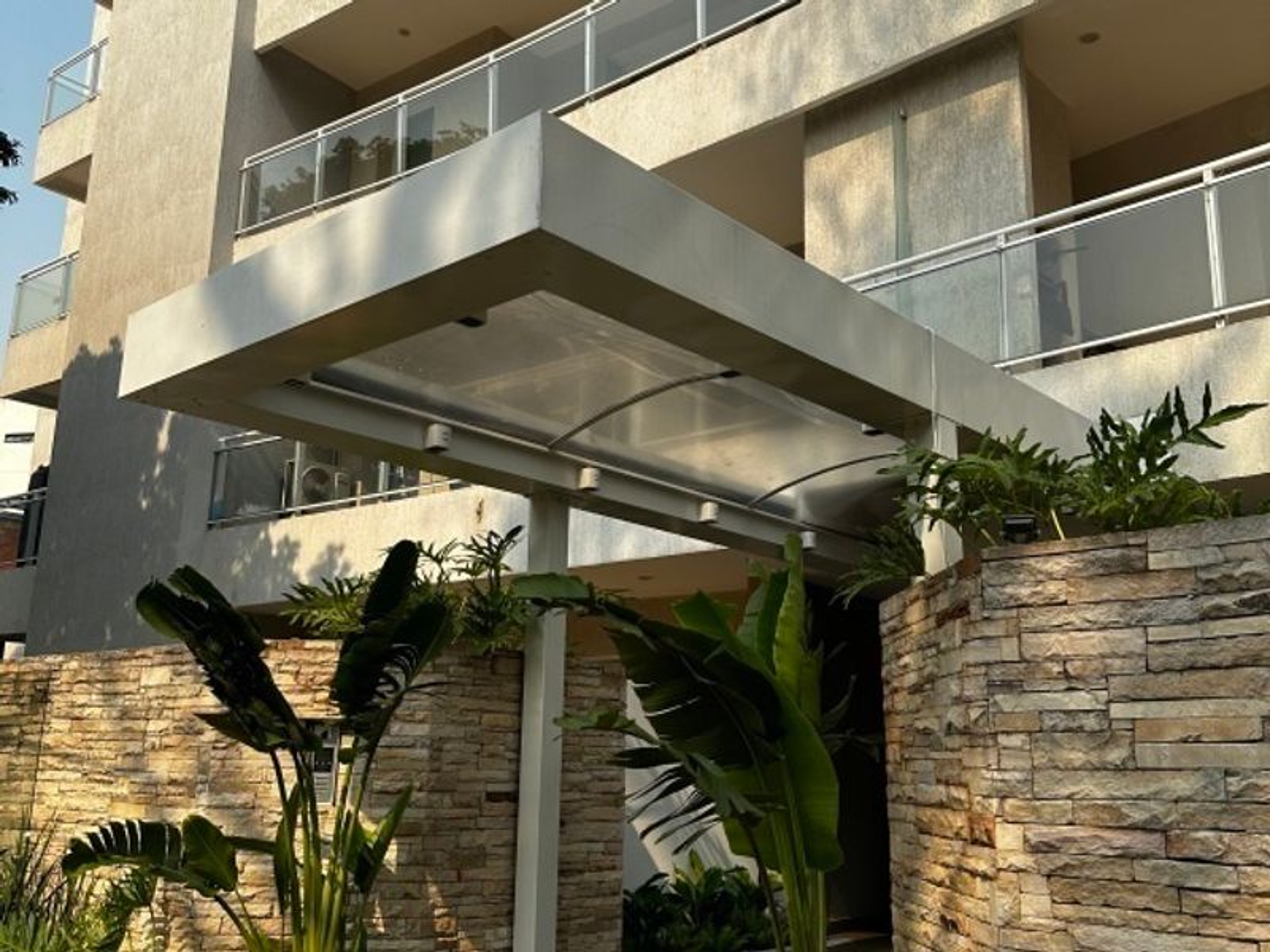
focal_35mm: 24
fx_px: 881
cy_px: 476
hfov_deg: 71.6
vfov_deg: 56.8
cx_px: 635
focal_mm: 6.86
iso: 80
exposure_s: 1/3717
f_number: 1.78
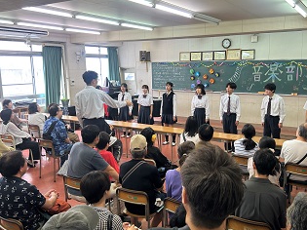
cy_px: 111
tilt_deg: -10.3
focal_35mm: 33
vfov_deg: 42.9
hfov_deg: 55.1
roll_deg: +0.8
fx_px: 293
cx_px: 179
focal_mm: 5.7
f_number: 1.5
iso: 100
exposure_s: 1/100
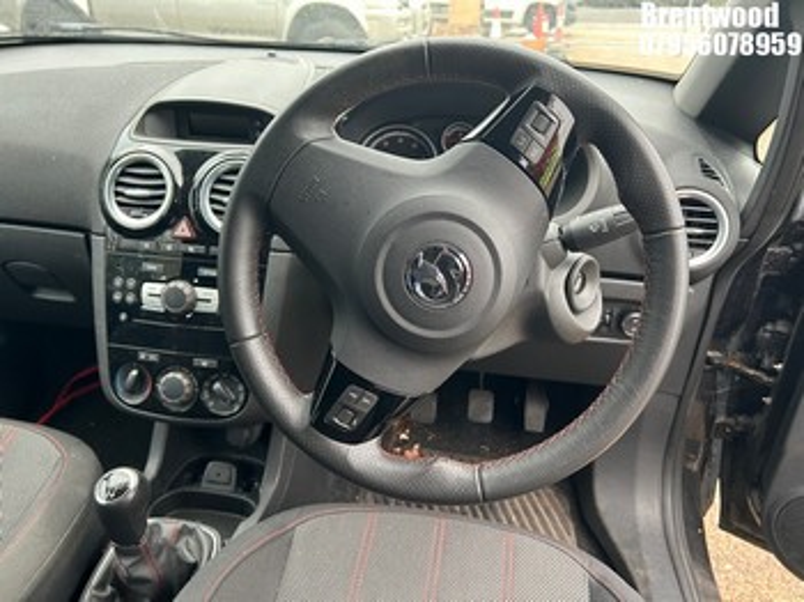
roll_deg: -0.1
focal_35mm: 26
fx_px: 603
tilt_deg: -25.2
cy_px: 301
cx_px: 402
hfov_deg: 67.3
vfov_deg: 53.0
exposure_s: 1/60
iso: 160
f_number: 1.5
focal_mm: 5.7
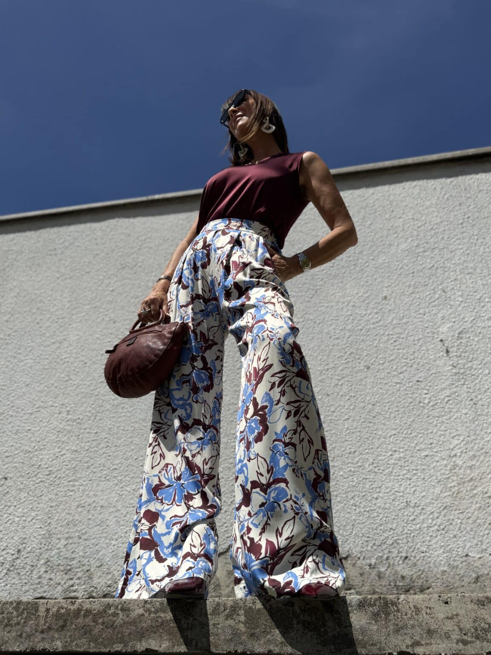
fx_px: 454
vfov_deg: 71.6
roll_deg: -1.7
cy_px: 328
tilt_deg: +32.7
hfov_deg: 56.8
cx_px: 246
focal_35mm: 24
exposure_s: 1/8130
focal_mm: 6.76
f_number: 1.78
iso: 80
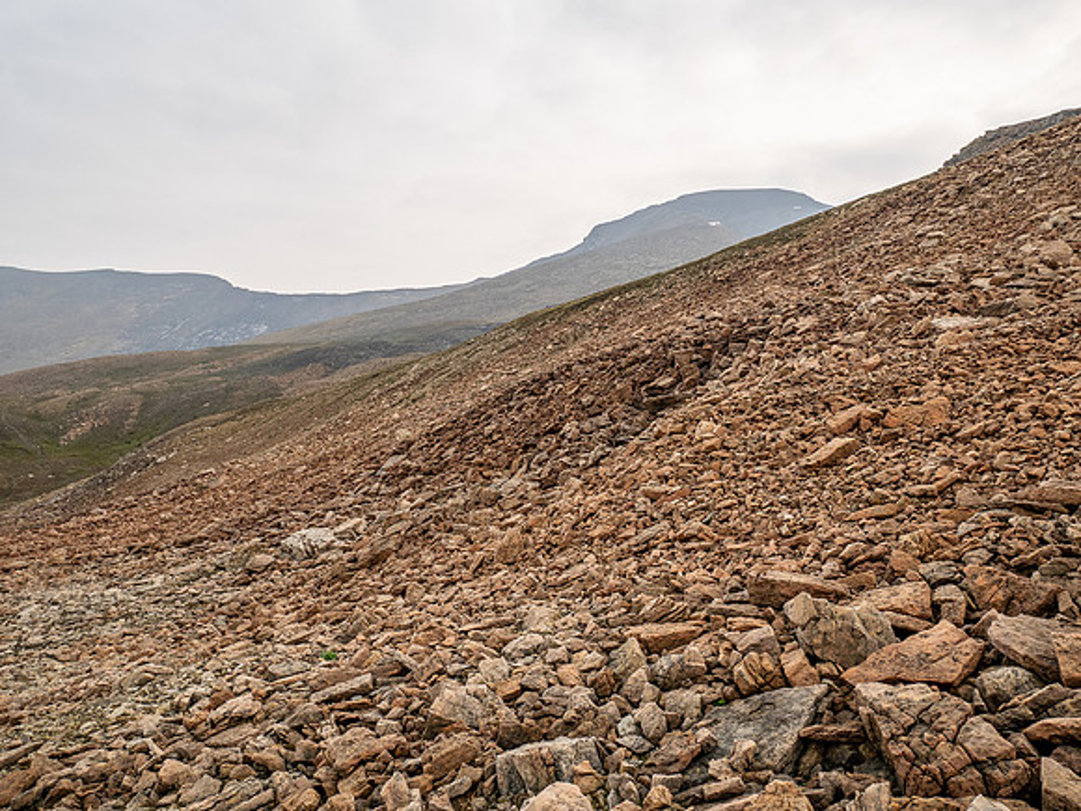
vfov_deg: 56.8
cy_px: 406
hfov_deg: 71.6
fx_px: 749
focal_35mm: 24
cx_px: 540
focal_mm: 12
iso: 200
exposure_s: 1/250
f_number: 8
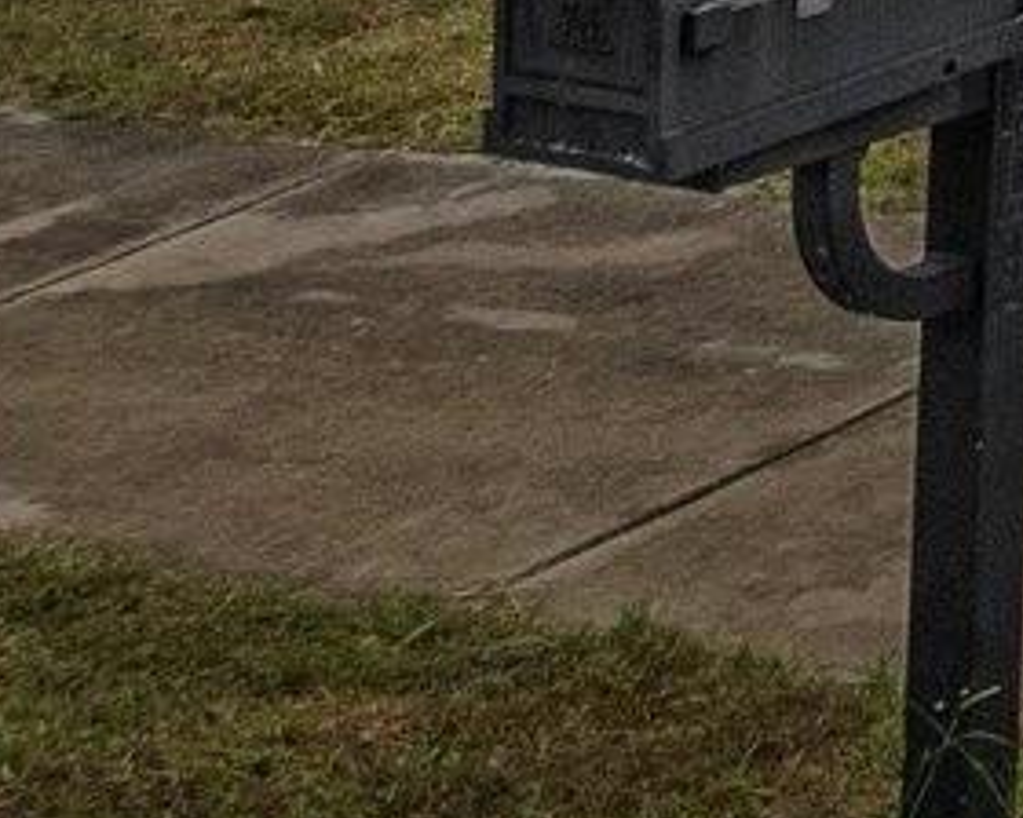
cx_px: 3478
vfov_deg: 8.3
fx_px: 5177
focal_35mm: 171
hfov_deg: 8.5
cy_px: -1185
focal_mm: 12.29
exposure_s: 1/640
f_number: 2.8
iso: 120
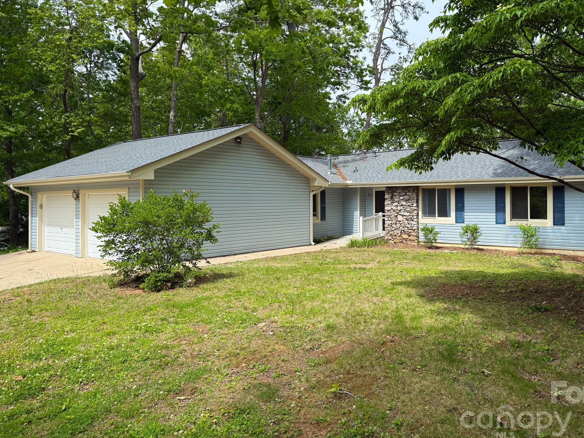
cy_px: 198
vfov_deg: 51.3
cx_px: 325
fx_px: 455
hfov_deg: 65.1
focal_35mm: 27
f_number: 1.8
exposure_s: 1/2200
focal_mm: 6.76
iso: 100
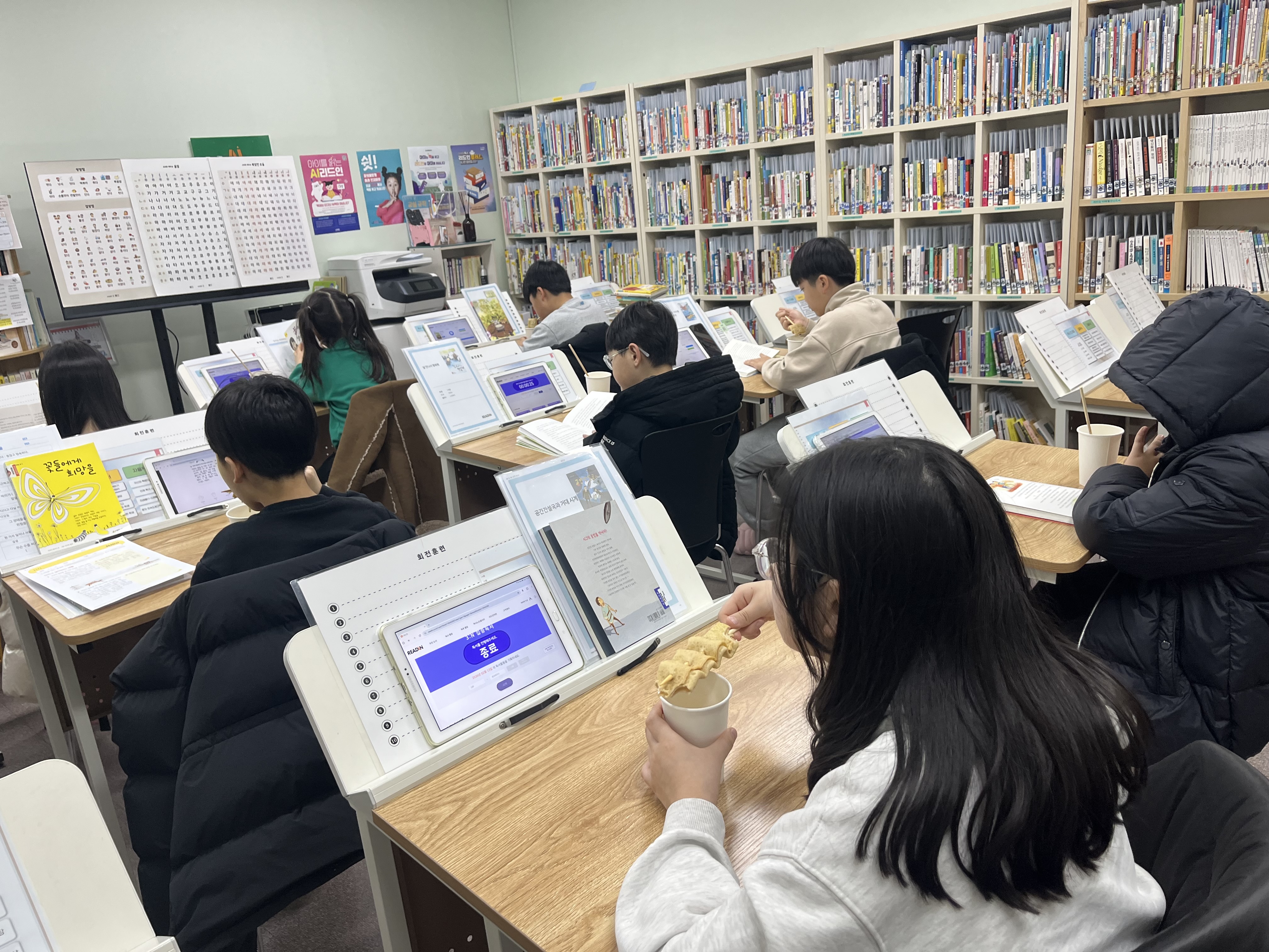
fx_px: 953
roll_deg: +4.6
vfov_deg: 53.1
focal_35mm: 26
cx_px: 634
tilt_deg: -16.5
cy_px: 476
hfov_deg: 67.3
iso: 100
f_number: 1.6
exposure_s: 1/120
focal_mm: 5.1
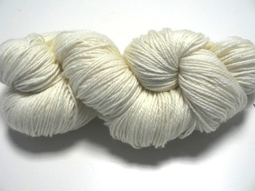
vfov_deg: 39.7
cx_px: 128
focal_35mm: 36
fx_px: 265
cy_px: 96
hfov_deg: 51.4
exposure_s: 1/30
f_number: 2.8
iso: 150
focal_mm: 6
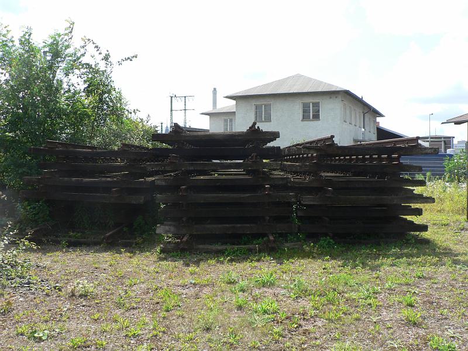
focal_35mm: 36
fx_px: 487
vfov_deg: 39.7
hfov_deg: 51.4
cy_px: 176
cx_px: 234
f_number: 4
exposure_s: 1/400
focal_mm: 6
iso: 80
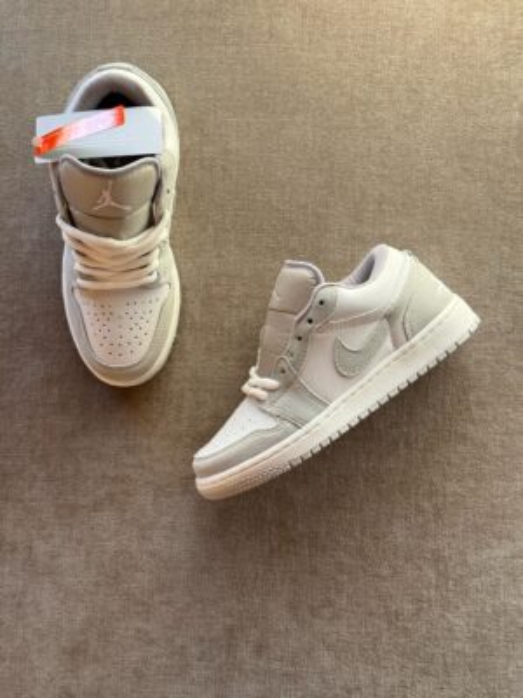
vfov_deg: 39.7
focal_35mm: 48
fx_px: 967
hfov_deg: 30.3
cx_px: 262
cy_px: 349
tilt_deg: -87.2
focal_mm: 6.76
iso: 80
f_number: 1.78
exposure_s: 1/121
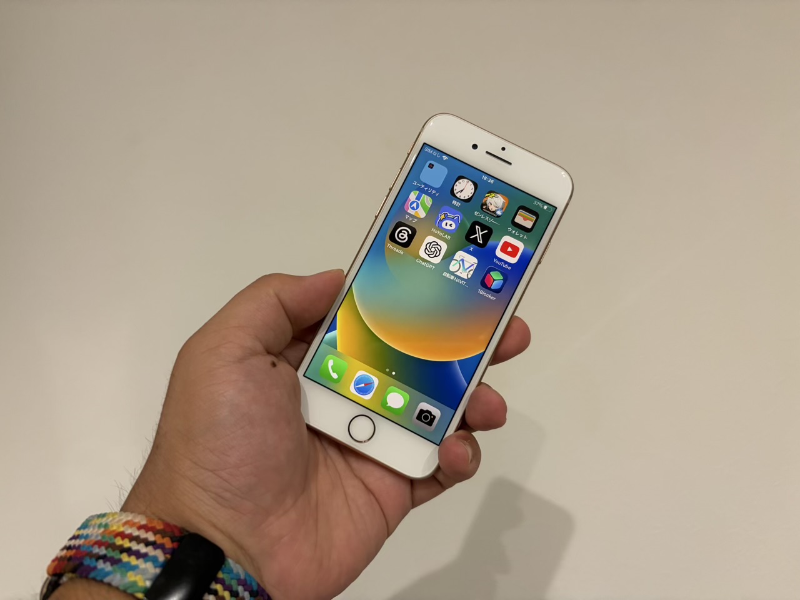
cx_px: 400
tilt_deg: -1.4
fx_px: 601
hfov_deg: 67.3
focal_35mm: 26
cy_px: 300
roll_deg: -0.1
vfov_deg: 53.1
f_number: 1.6
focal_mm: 5.96
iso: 160
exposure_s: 1/60
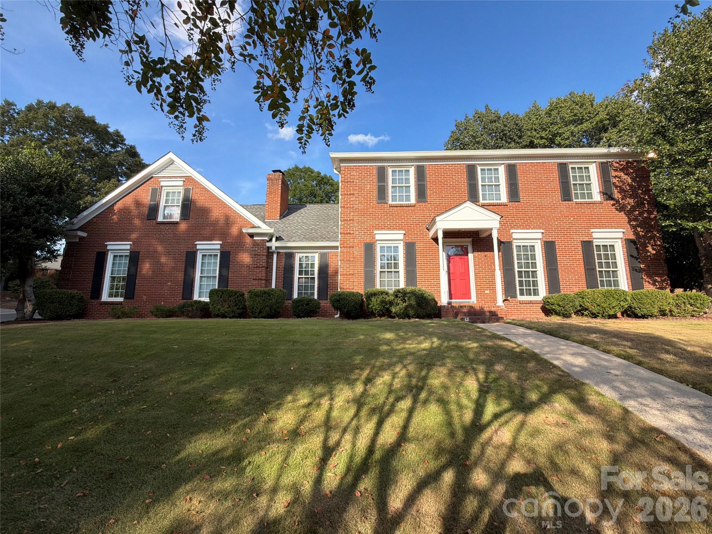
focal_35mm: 14
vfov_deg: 85.7
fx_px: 288
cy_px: 267
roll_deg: -0.6
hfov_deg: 102.1
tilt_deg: +8.9
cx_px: 356
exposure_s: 1/502
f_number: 2.2
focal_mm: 2.22
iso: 50
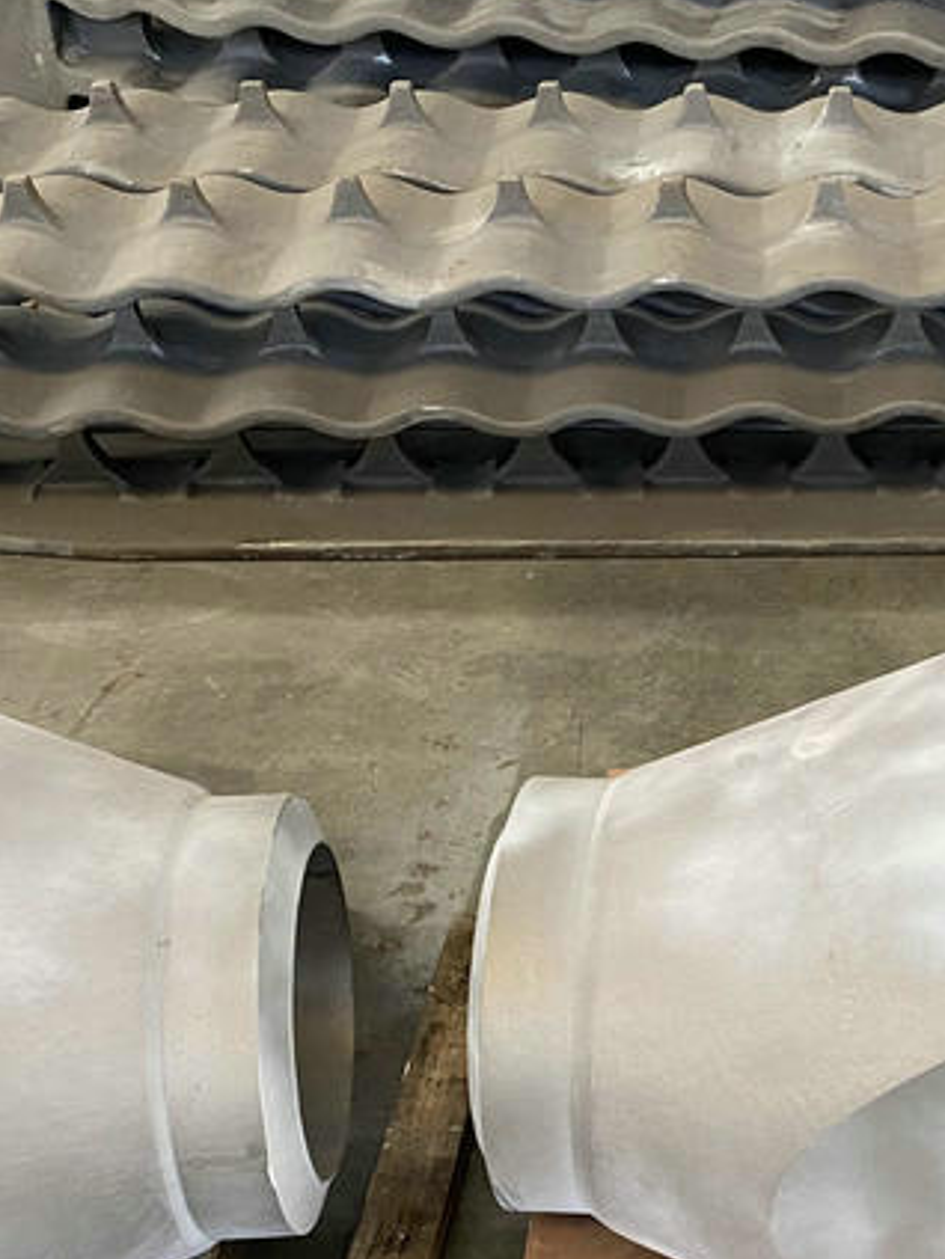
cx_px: 1186
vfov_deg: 38.5
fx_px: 1784
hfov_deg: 25.9
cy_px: 828
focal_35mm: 49
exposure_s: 1/74
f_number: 1.8
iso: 125
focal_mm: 4.25
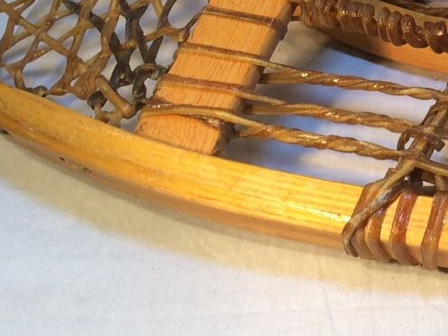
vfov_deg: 15.1
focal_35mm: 96
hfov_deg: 18.2
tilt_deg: -30.3
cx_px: 667
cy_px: -2
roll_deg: +2.1
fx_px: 1243
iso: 40
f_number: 2.2
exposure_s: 1/50
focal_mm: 4.15
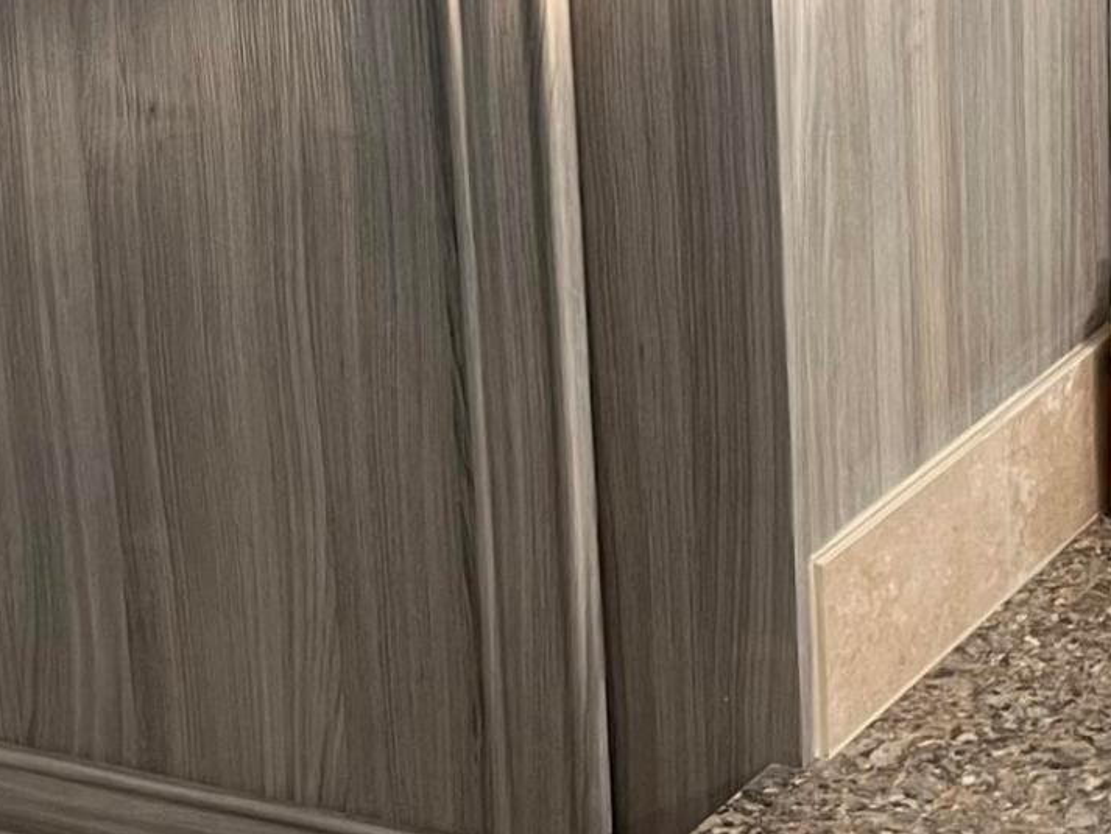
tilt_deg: -15.9
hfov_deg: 18.1
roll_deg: +3.0
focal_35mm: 105
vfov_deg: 14.0
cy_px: 100
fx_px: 3371
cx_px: 1212
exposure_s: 1/60
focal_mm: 5.1
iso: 80
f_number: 1.6
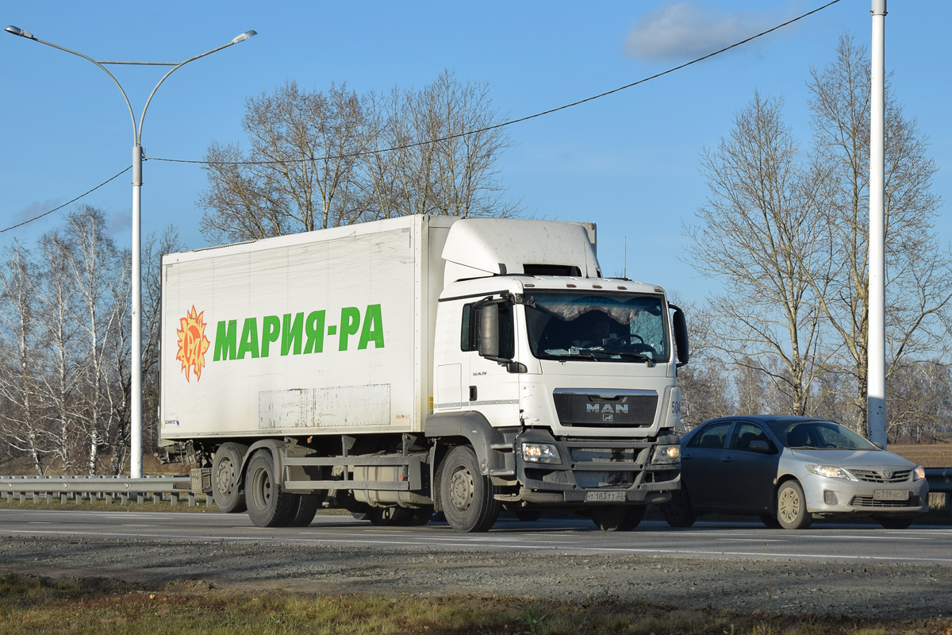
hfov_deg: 24.6
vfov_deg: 16.6
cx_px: 476
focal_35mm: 82
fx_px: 2181
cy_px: 318
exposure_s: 1/1000
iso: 200
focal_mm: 55
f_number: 5.6
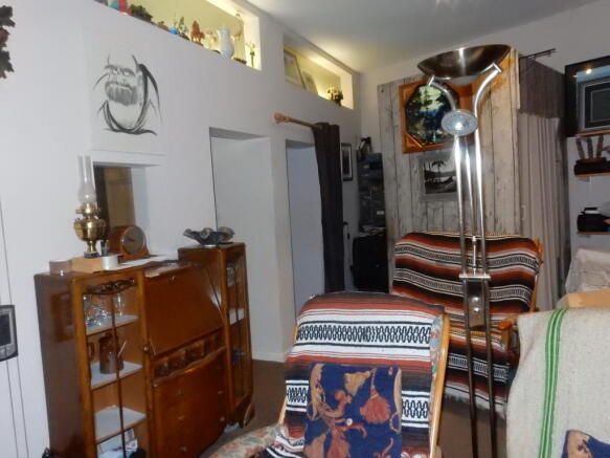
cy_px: 229
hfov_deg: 69.4
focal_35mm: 25
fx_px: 440
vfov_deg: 54.9
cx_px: 305
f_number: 8
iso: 1600
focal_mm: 4.5
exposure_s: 1/30
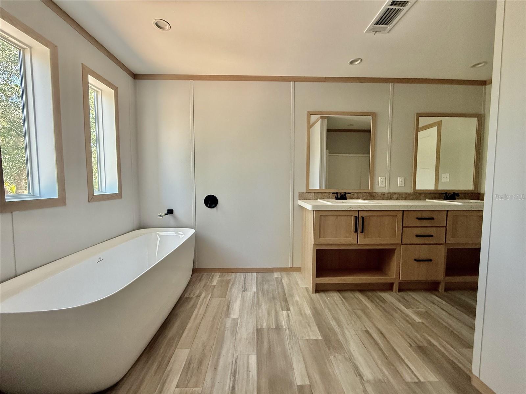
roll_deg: +0.2
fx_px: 213
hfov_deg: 102.1
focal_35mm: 14
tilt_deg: -2.9
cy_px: 197
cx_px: 263
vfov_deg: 85.7
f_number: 2.2
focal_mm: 2.22
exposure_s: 1/98
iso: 320
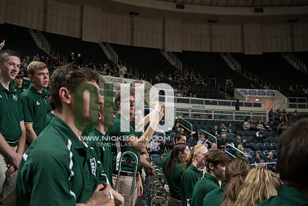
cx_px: 124
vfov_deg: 43.6
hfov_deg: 61.4
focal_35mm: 30
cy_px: 115
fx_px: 257
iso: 2000
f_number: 2.8
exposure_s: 1/320
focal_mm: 24
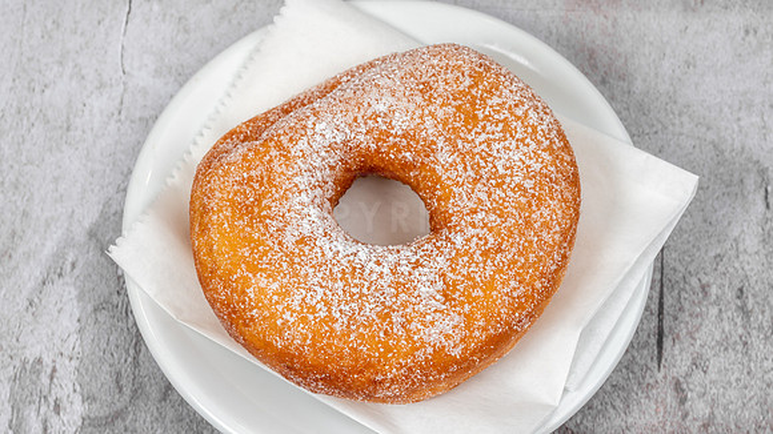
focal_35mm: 133
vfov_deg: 9.1
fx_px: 2721
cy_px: 240
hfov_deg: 16.2
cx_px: 388
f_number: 8
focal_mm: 85
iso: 250
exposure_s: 1/50
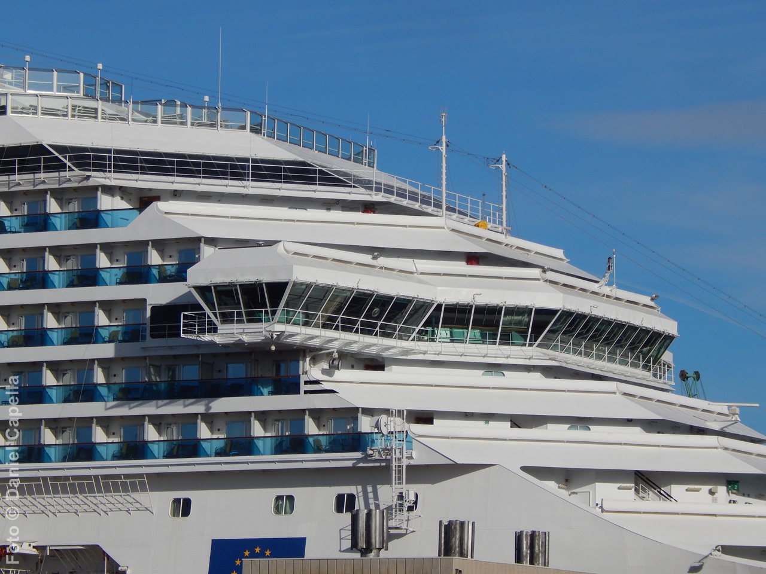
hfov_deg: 10.7
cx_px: 383
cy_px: 287
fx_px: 4072
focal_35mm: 184
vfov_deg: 8.1
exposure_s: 1/640
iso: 125
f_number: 10.5
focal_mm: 32.8
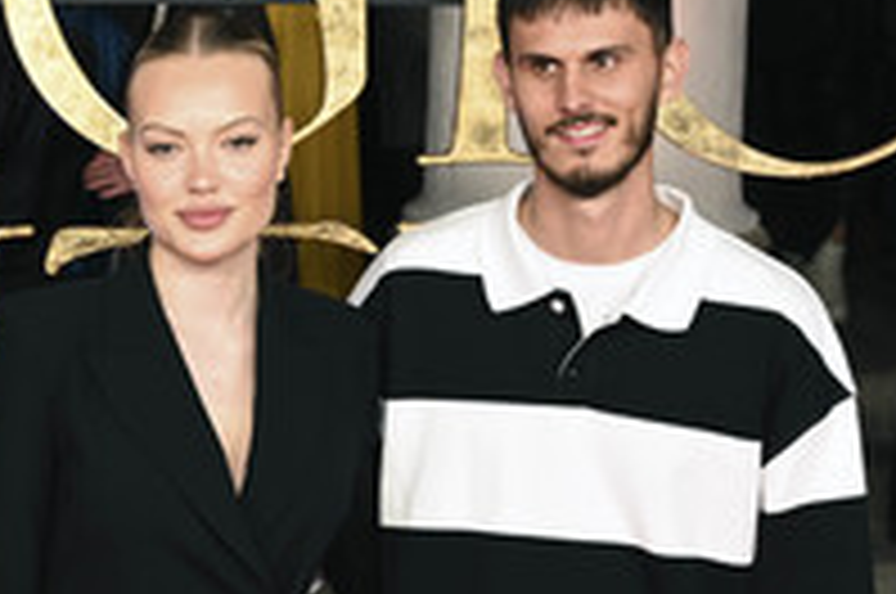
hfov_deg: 19.3
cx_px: -61
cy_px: 531
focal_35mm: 102
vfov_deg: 13.3
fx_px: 2535
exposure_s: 1/125
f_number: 5.6
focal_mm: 45
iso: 640
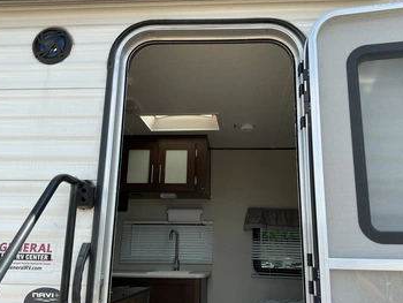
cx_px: 214
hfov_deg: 56.7
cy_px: 158
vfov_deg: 44.2
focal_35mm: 32
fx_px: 373
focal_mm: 3
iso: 25
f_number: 1.8
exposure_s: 1/551
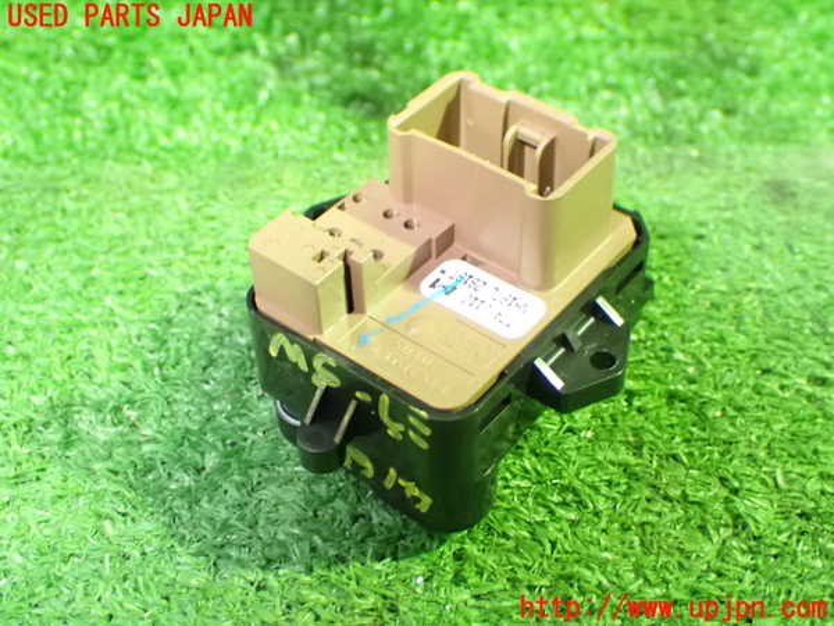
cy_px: 313
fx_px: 1205
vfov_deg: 29.1
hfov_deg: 38.2
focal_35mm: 50
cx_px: 417
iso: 1600
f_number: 3.2
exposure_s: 1/20
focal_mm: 9.01
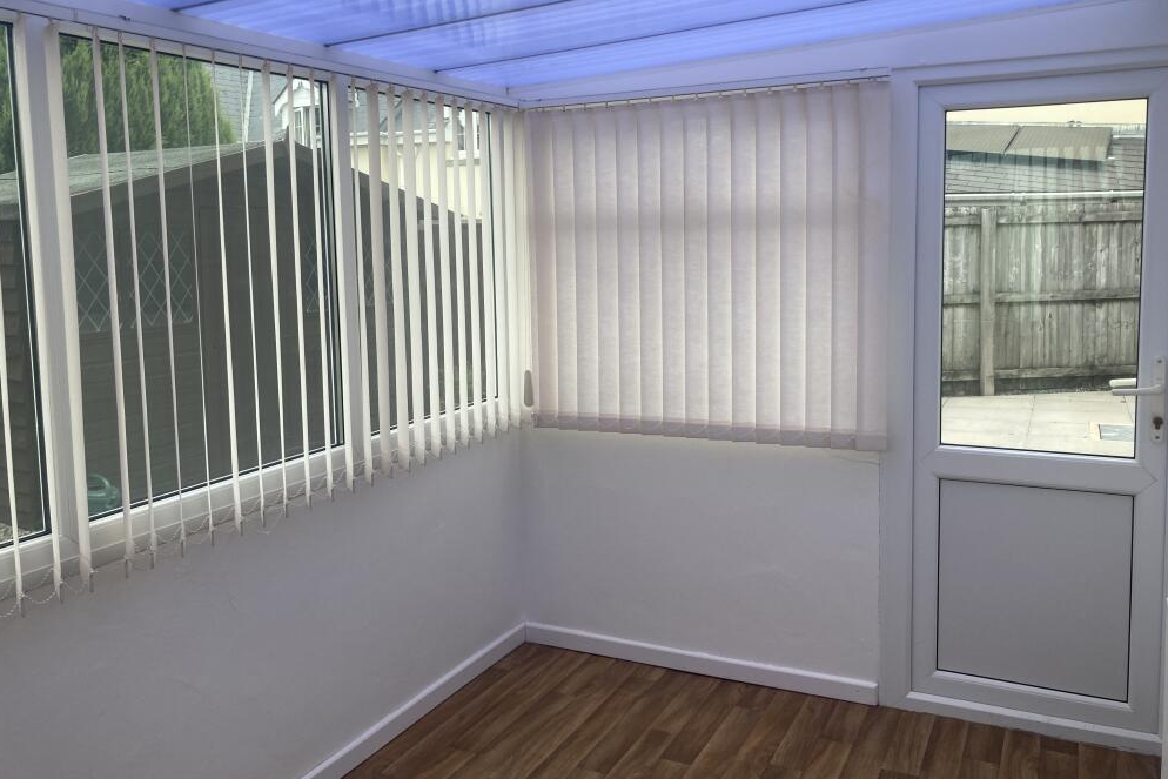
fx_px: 973
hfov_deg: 61.9
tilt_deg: -4.5
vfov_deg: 43.5
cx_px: 596
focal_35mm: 30
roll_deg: +0.9
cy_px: 337
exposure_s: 1/188
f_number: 1.8
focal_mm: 3.99
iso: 20
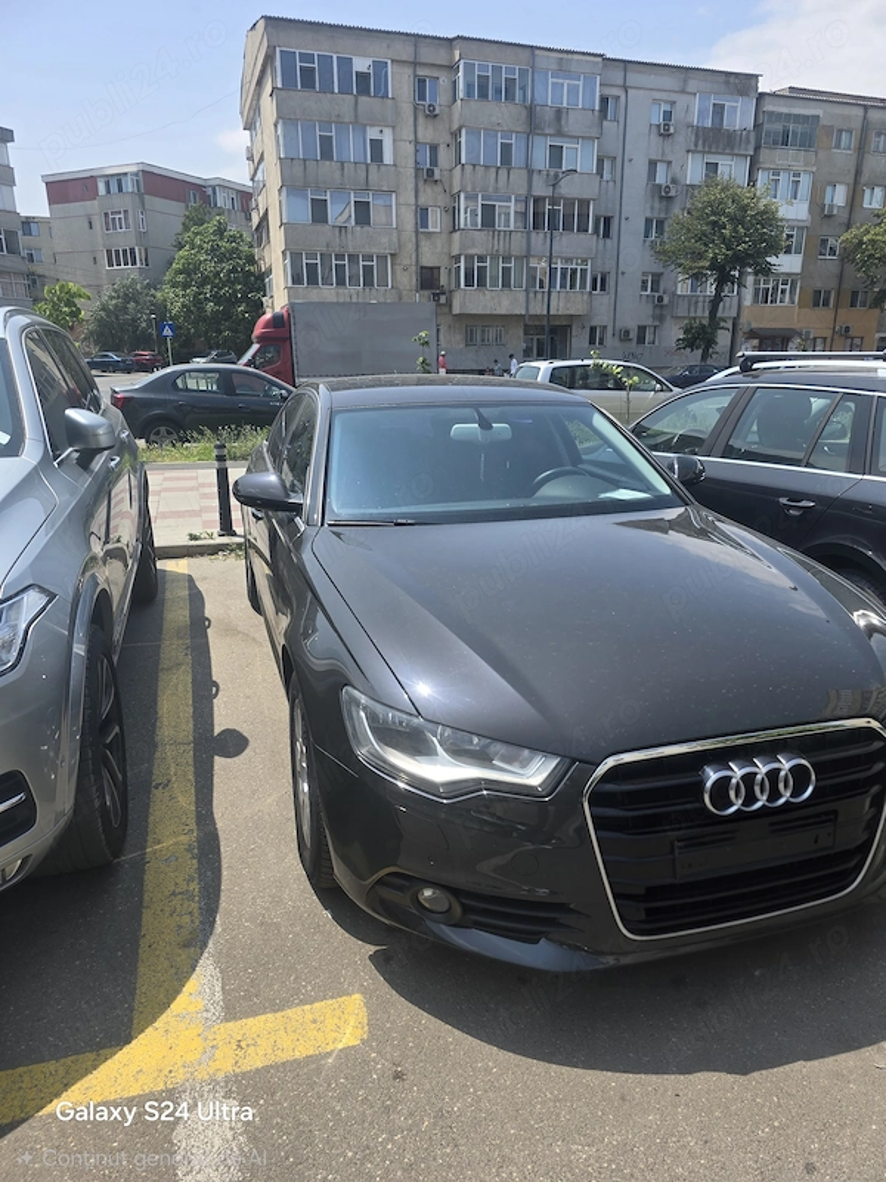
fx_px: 785
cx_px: 443
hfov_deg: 58.9
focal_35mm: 23
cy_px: 591
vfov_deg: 73.9
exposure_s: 1/588
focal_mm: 6.3
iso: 12
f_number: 1.7
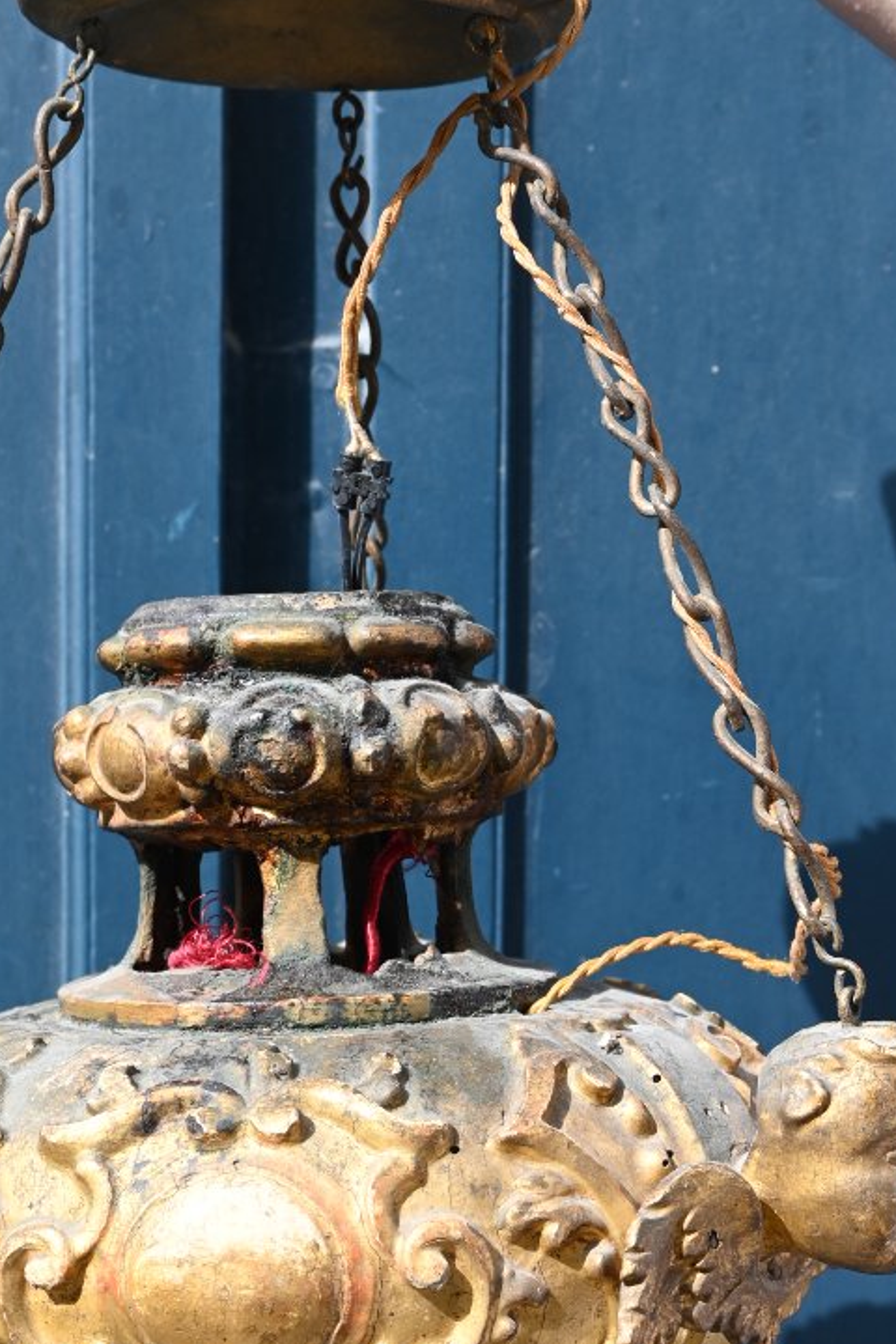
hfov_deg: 20.9
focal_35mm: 65
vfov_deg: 30.8
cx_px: 472
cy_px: 849
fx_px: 2426
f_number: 5.6
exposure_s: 1/250
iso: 110
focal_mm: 26
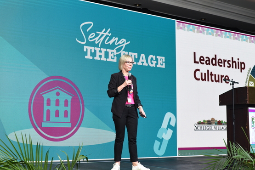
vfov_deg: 27.0
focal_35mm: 50
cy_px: 85
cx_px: 128
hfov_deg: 39.6
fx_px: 354
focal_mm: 50
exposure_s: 1/200
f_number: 4.5
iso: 1100
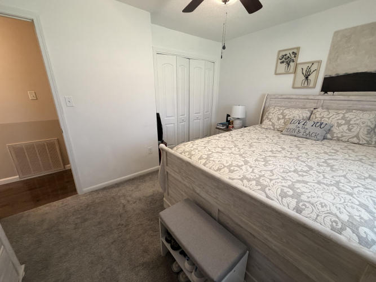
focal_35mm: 14
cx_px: 188
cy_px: 141
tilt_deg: -17.6
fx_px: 152
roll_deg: +0.0
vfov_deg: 85.7
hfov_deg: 102.1
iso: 320
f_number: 2.2
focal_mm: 2.22
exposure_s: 1/60
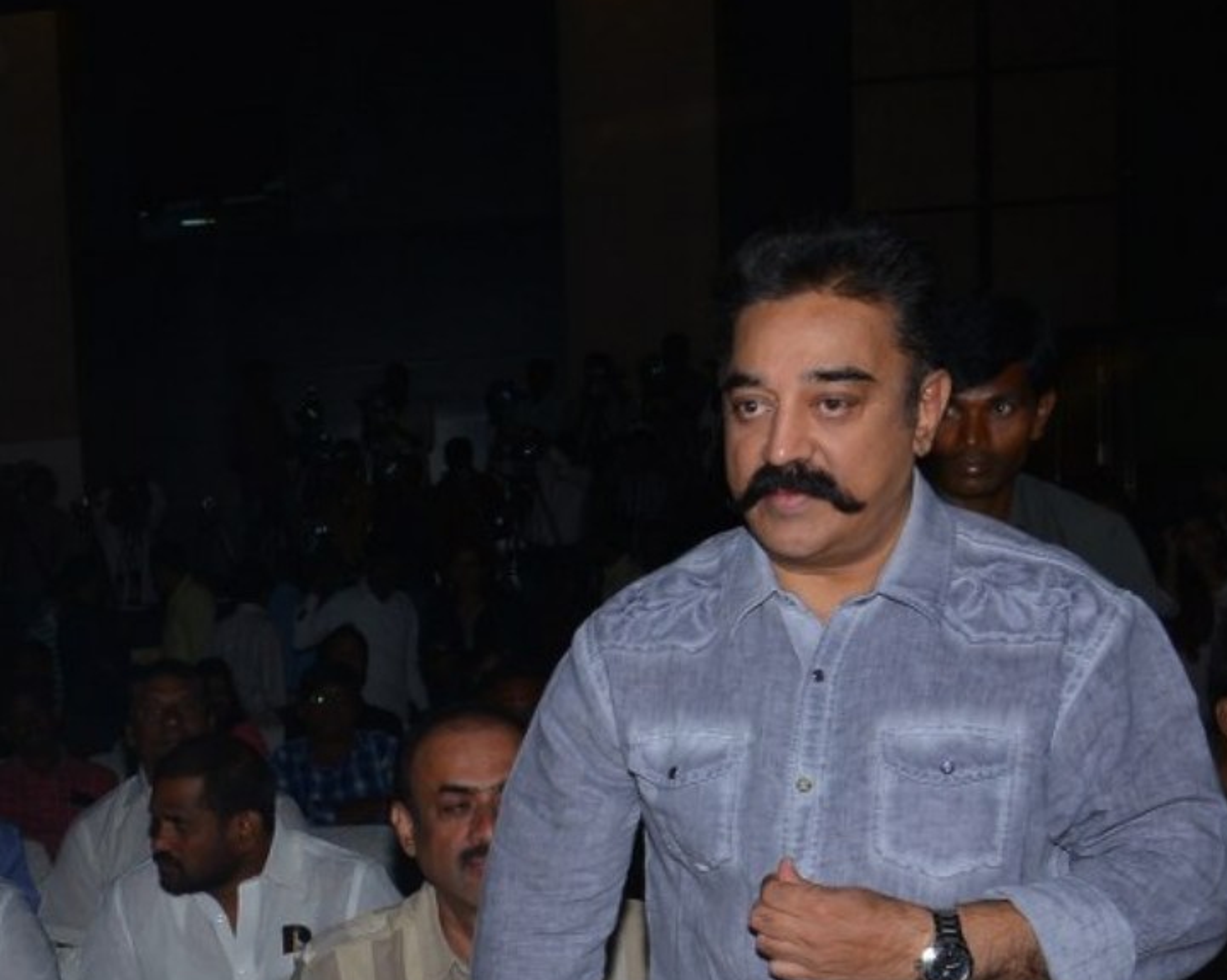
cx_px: 13
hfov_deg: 24.3
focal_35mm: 75
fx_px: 2722
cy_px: 1026
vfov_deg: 19.7
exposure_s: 1/125
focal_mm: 24
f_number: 8
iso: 320
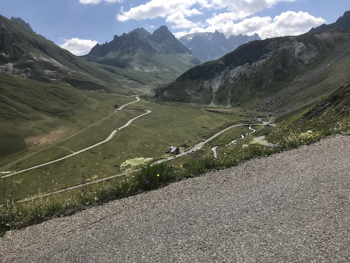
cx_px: 175
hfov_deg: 63.4
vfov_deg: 49.7
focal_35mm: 28
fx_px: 283
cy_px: 132
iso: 20
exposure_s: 1/3546
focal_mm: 3.99
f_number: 1.8
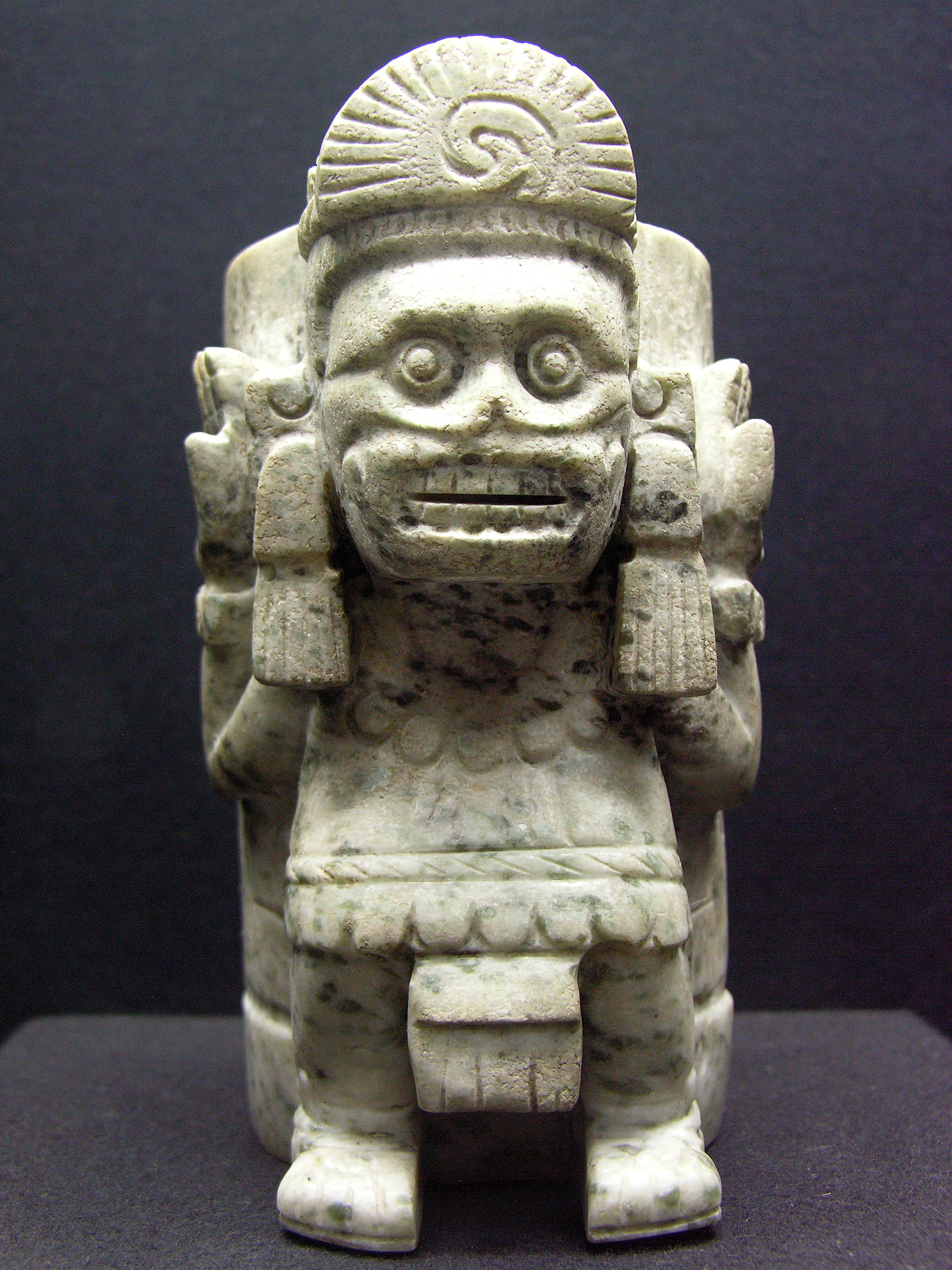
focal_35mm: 43
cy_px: 635
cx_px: 476
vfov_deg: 43.9
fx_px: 1577
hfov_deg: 33.6
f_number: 2.9
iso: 178
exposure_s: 1/3.8
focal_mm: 11
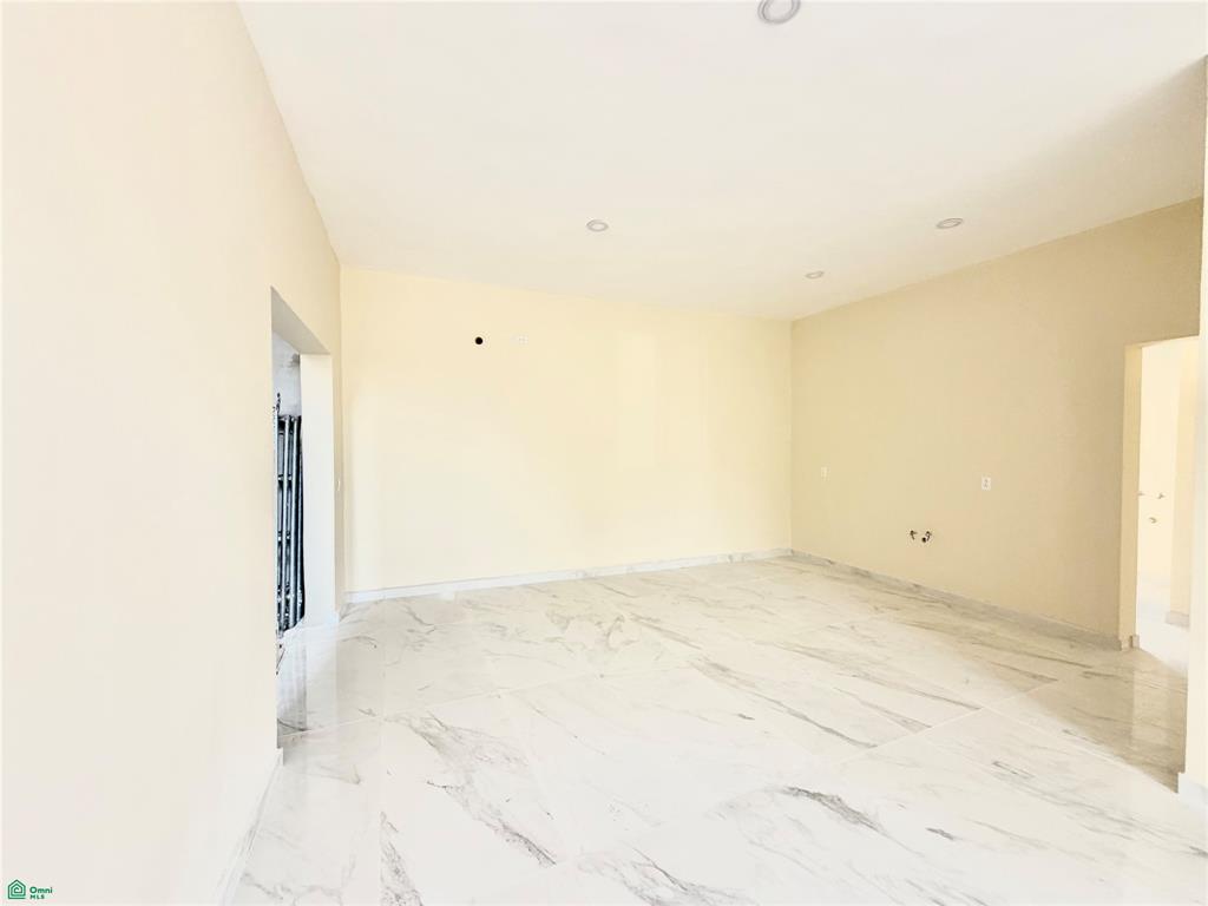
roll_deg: +0.9
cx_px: 604
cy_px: 453
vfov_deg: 85.7
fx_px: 489
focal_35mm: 14
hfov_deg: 102.1
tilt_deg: -4.1
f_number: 2.2
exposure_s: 1/121
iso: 80
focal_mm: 2.22
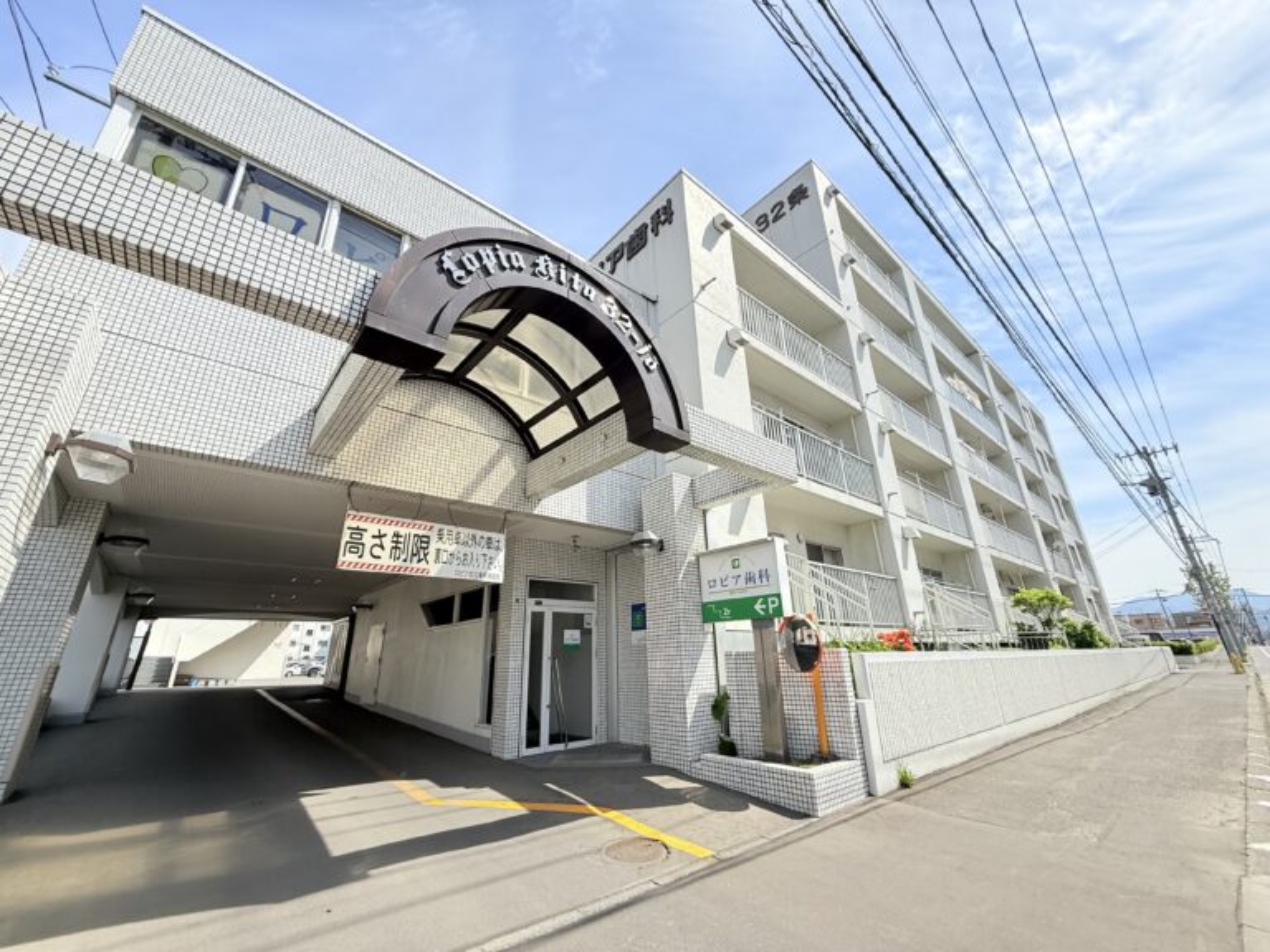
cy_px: 476
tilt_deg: +20.1
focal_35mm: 14
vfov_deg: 85.7
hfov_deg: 102.1
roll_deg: +1.1
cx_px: 635
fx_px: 514
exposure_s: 1/1399
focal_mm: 2.22
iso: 64
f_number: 2.2
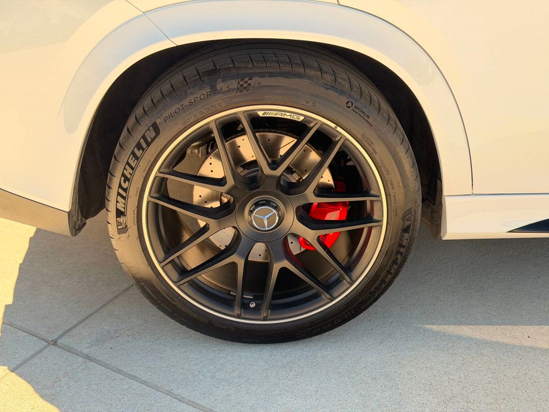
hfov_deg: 39.7
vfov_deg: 30.3
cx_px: 274
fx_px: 761
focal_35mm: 48
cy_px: 206
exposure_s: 1/205
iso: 100
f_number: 1.78
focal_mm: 6.76
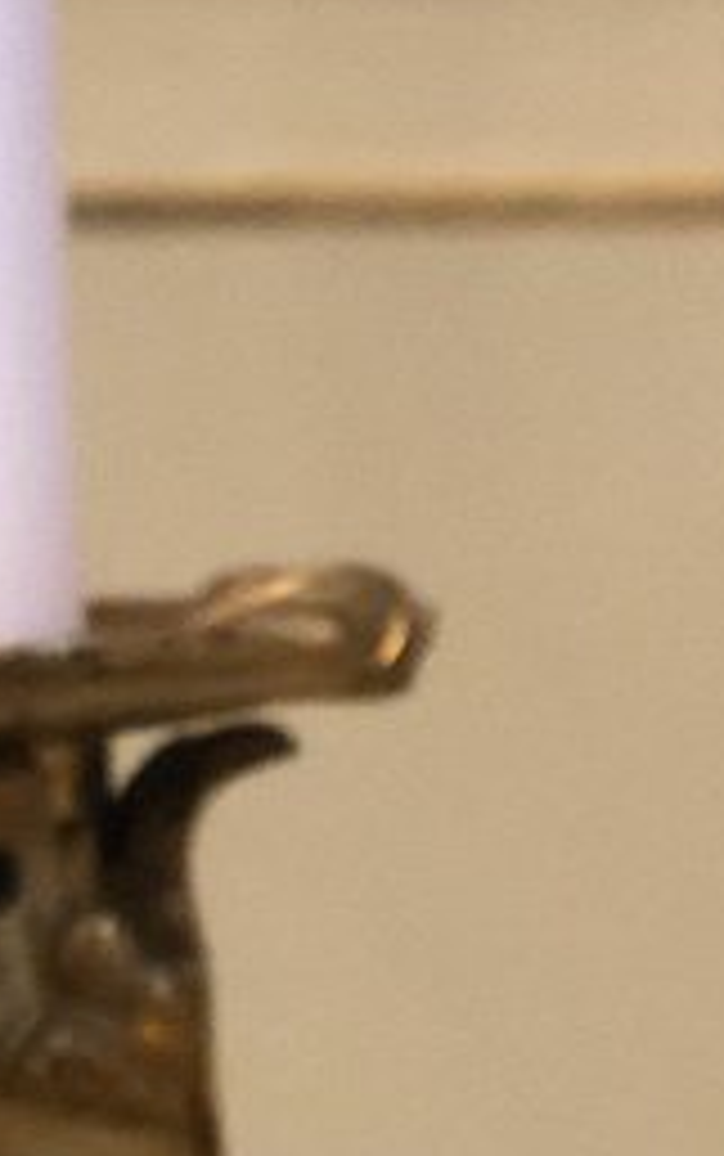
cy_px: -166
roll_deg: +1.3
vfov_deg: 8.1
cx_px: 1808
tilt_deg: +2.2
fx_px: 8100
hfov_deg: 5.0
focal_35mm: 257
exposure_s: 1/33
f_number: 2.4
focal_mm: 6
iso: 100
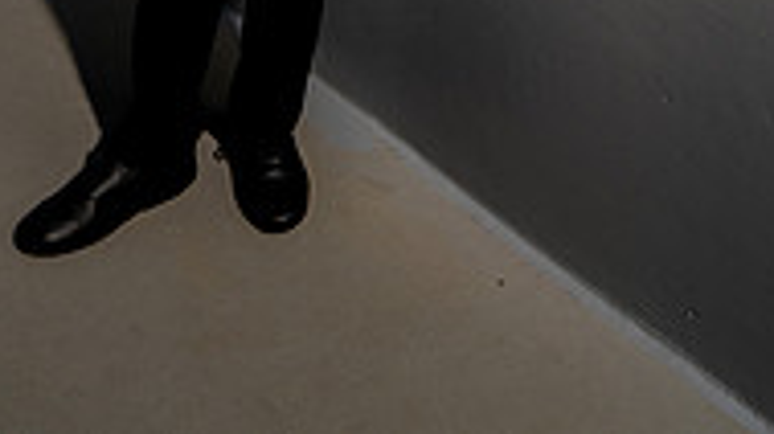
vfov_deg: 14.0
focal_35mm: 70
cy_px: -483
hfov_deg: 30.1
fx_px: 1436
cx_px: 332
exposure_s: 1/250
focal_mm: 28
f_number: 8
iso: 100
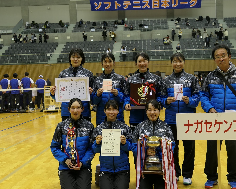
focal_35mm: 49
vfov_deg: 30.8
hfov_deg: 37.9
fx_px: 342
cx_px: 139
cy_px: 103
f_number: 3.1
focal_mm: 13.7
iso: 320
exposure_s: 1/80
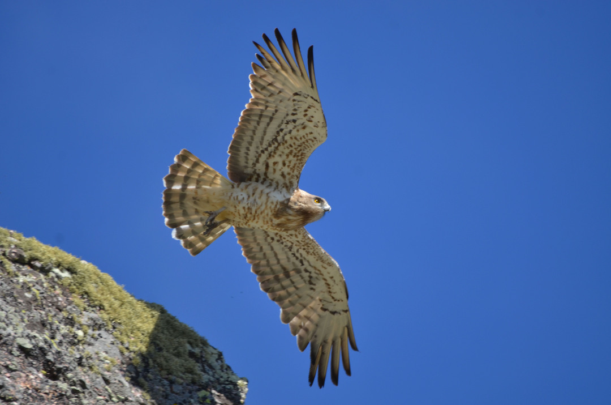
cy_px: 202
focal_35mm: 750
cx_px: 306
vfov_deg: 1.8
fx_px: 12701
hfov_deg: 2.8
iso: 220
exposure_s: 1/500
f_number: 6.3
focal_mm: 500
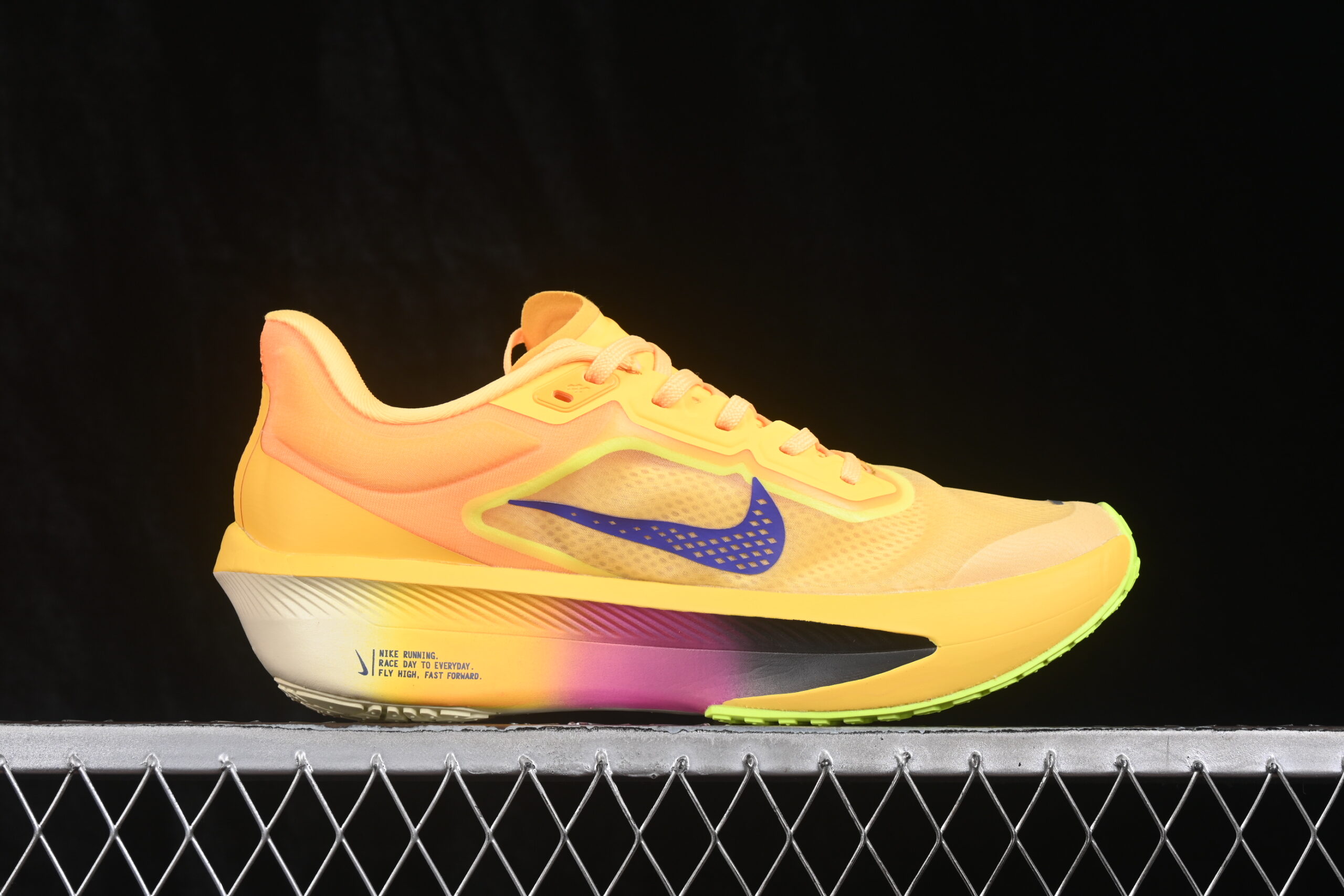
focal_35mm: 75
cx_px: 672
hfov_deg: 27.0
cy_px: 448
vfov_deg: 18.2
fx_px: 2800
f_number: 8
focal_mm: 50
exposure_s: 1/80
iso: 160
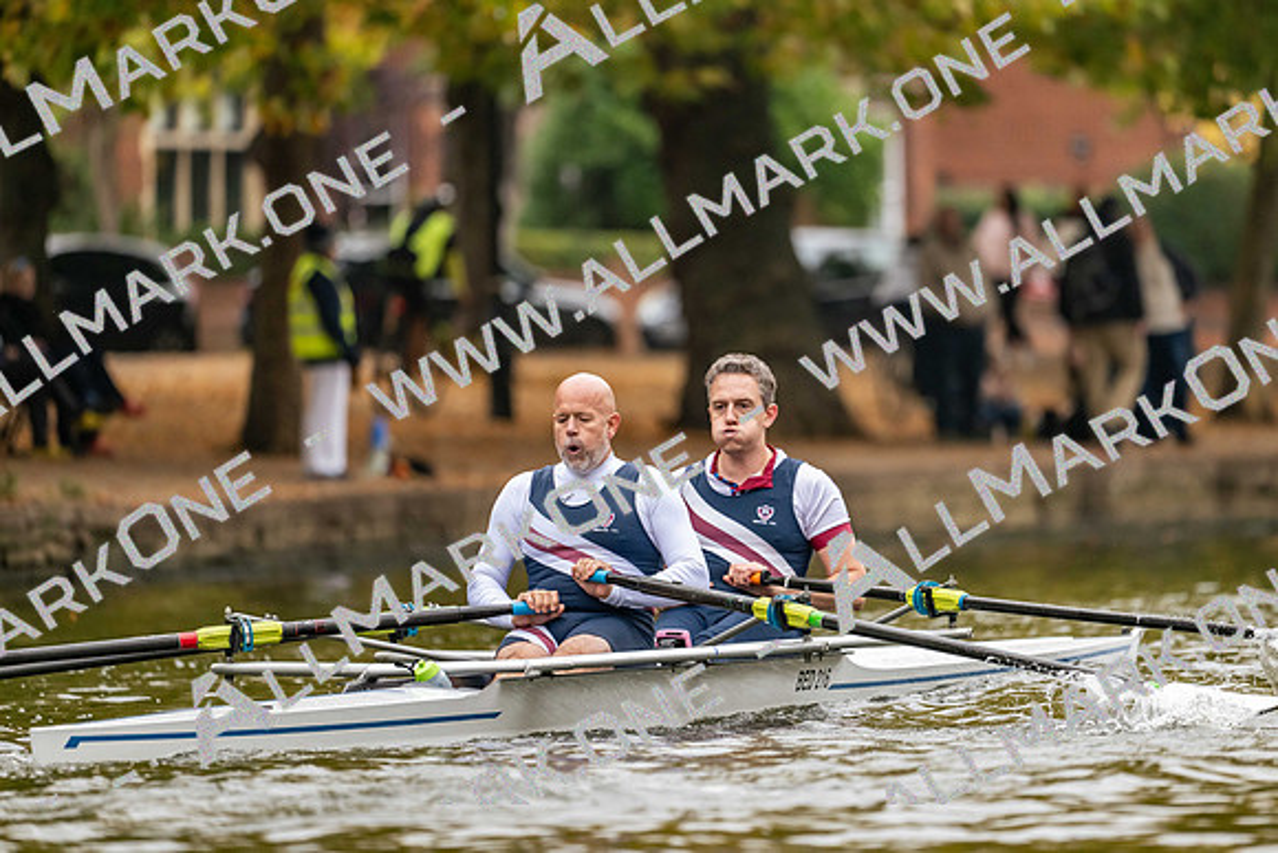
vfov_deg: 3.4
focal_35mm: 400
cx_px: 639
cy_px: 426
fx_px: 14203
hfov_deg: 5.2
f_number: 4.5
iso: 2200
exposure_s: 1/2500
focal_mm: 400
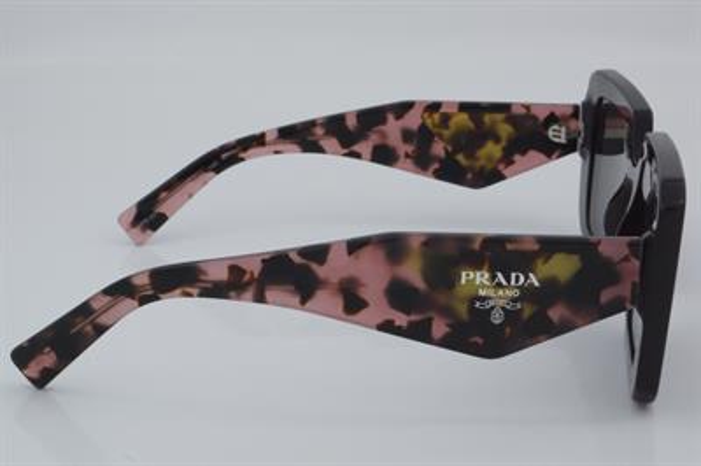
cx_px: 350
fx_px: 1459
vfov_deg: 18.2
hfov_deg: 27.0
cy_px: 233
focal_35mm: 75
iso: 100
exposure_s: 1/4
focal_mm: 50
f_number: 32
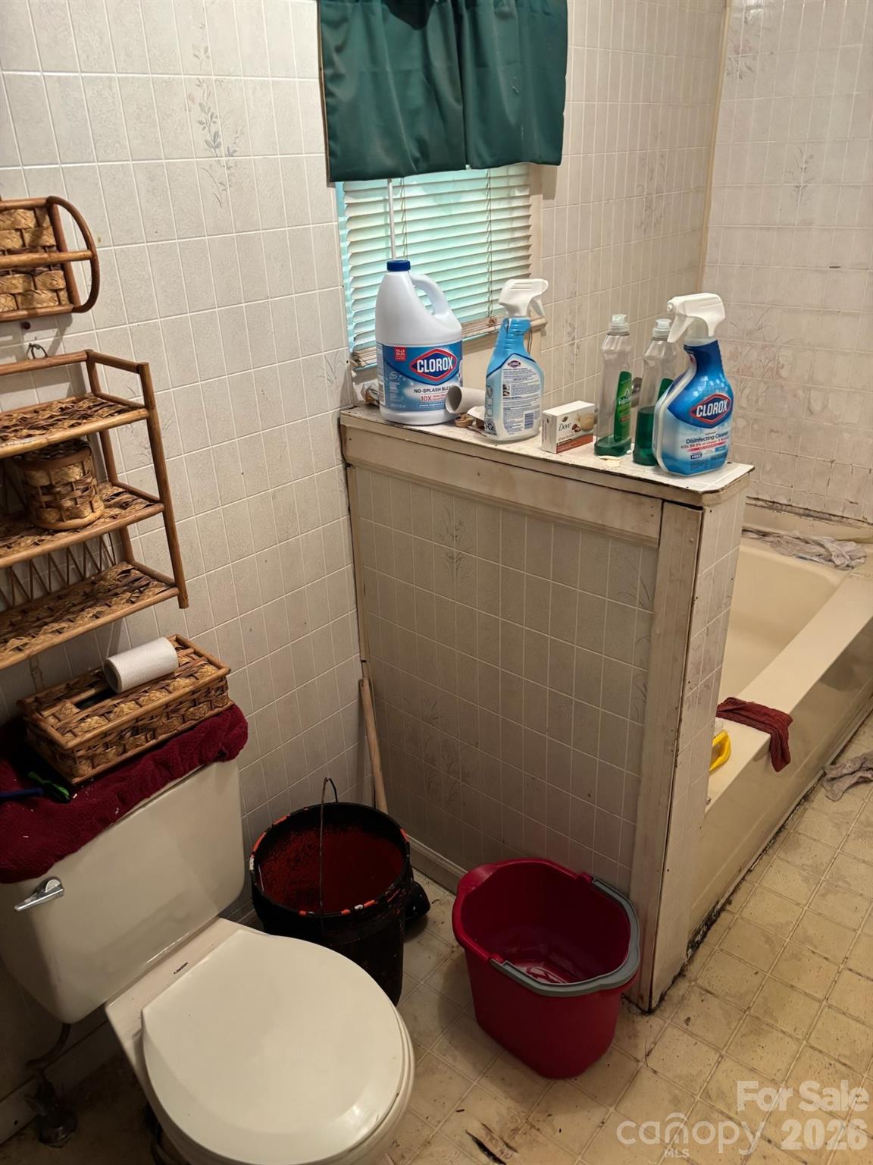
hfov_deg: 53.1
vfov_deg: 67.3
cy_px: 582
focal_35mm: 26
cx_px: 436
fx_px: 874
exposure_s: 1/60
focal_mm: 5.96
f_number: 1.6
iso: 320
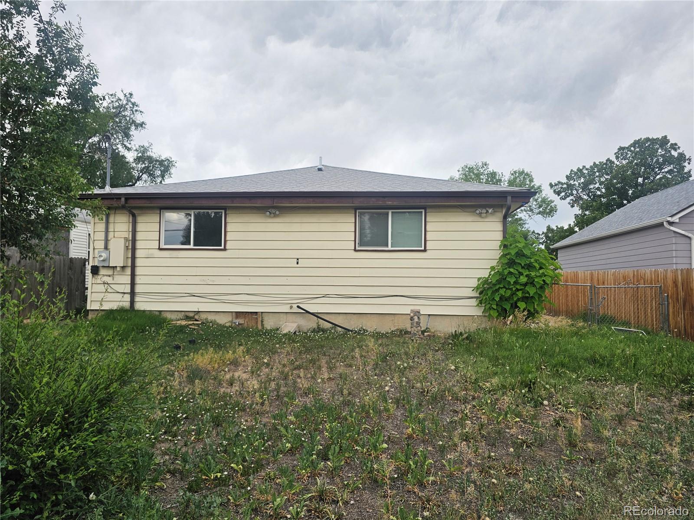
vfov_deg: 58.9
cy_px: 260
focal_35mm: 23
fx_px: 461
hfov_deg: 73.9
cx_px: 347
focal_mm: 6.3
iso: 16
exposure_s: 1/522
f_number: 1.7
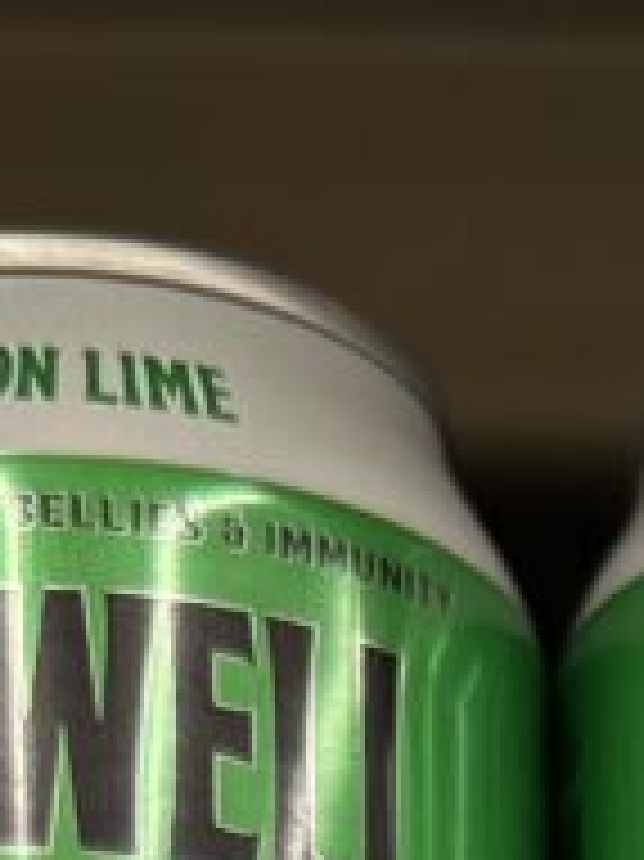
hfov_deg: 11.3
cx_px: 685
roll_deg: -0.2
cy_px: 2035
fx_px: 3203
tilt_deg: -0.8
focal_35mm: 129
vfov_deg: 12.3
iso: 125
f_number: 1.78
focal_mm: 6.86
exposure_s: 1/60
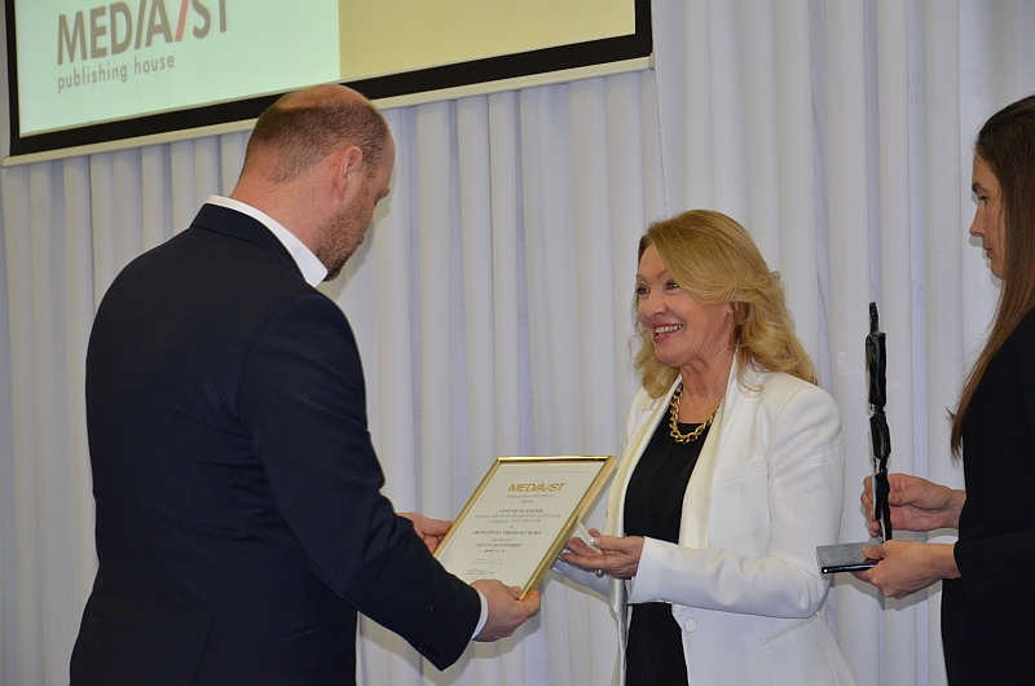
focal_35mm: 105
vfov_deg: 13.0
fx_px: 3013
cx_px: 518
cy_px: 343
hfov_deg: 19.5
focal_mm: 70
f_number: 5.3
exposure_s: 1/60
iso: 640
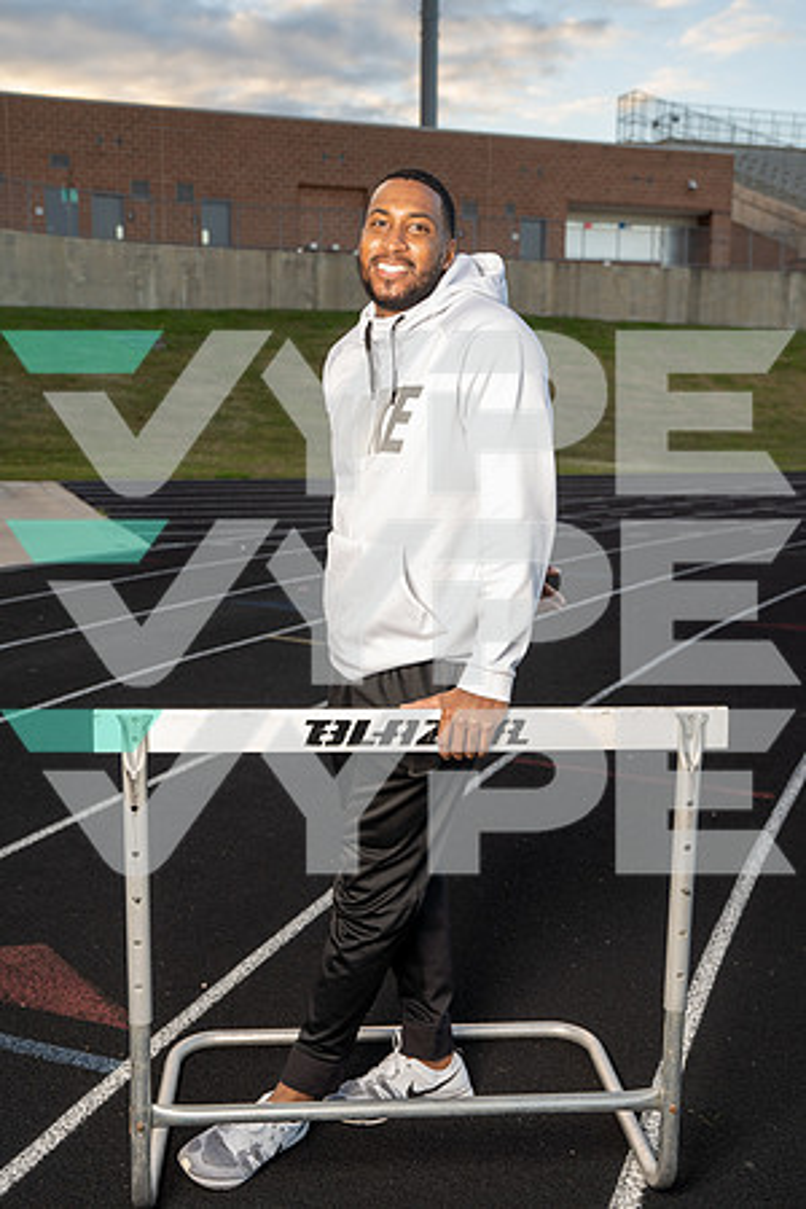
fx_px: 1276
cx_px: 403
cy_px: 604
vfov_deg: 50.7
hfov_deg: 35.1
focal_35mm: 38
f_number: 5
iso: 320
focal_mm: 38
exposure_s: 1/250
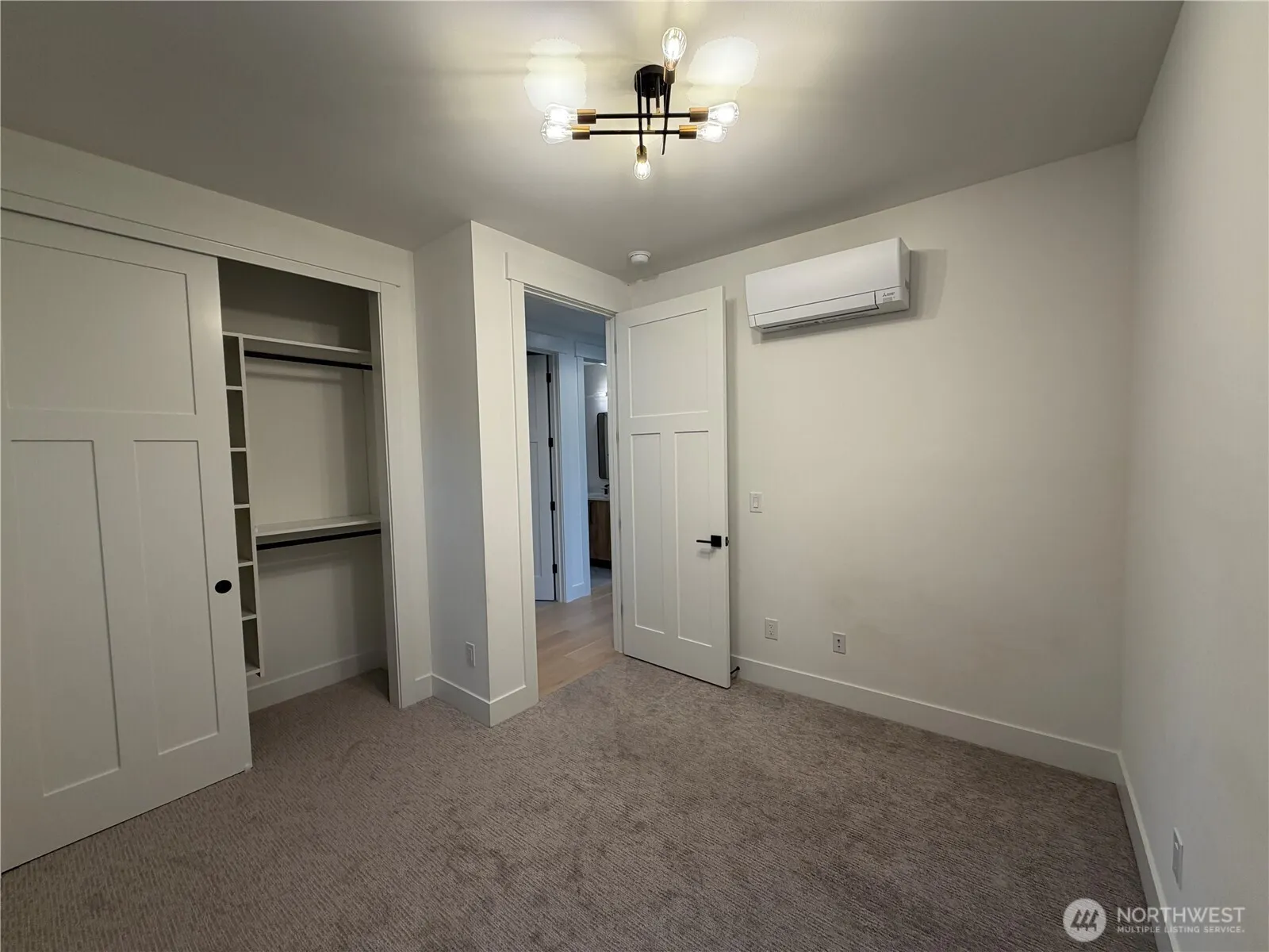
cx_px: 634
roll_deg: +1.4
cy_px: 476
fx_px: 513
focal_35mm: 14
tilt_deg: -3.1
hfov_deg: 102.1
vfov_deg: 85.7
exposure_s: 1/120
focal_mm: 2.22
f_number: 2.2
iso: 100
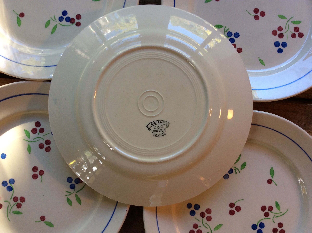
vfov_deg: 44.1
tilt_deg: -86.6
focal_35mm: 32
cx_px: 156
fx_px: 288
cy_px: 116
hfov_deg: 56.9
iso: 40
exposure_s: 1/50
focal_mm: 3.3
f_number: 2.4
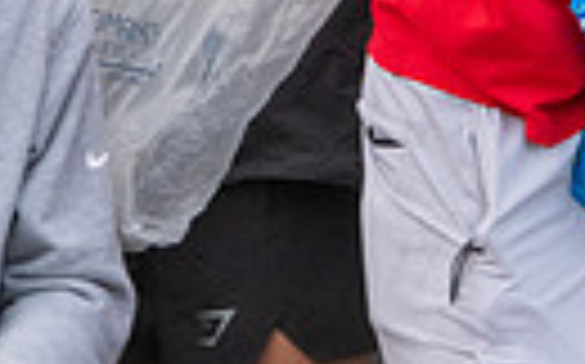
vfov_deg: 2.1
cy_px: -366
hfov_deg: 3.4
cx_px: 216
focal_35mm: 616
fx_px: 9812
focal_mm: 135
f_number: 11
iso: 3200
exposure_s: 1/320
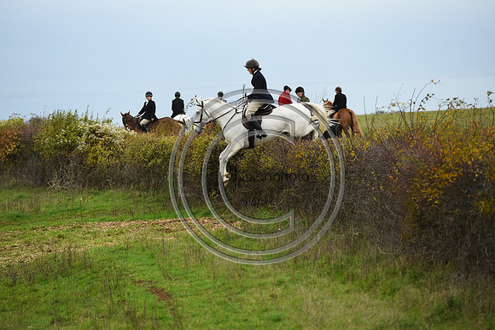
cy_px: 165
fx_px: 2748
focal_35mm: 200
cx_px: 248
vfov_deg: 6.9
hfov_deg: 10.3
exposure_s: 1/1000
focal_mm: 200
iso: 1600
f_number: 5
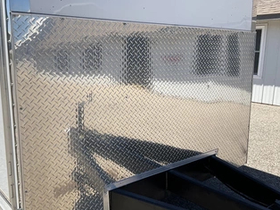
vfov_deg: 38.6
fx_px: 299
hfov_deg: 50.1
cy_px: 108
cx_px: 125
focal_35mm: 37
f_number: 1.8
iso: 25
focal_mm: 3
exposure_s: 1/1984
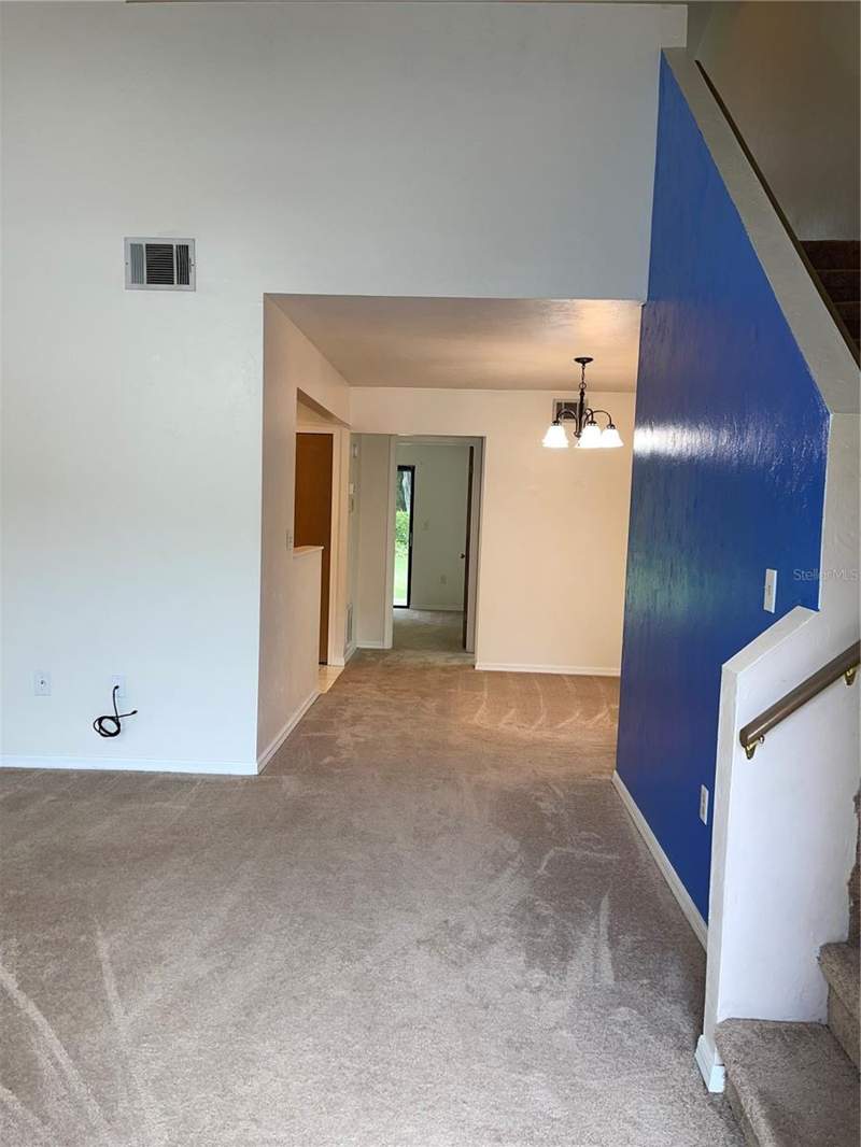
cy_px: 574
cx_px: 430
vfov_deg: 69.4
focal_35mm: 25
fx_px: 829
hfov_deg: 54.9
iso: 50
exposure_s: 1/36
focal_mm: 5.1
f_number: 1.6
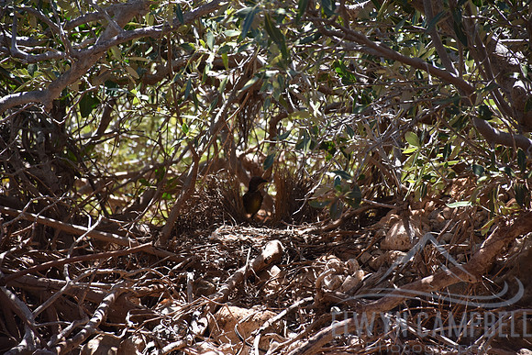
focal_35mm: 210
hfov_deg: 9.8
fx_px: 3104
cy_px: 178
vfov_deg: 6.5
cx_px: 266
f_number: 5.6
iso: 400
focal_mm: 140
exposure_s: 1/500
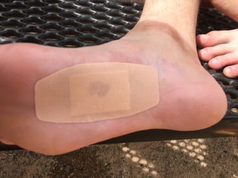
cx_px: 119
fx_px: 199
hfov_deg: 61.7
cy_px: 89
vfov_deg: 48.2
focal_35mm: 29
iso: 25
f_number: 2.2
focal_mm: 4.15
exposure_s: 1/432
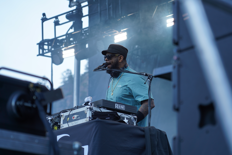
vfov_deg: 13.0
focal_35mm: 105
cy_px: 78
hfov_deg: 19.5
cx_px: 116
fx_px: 677
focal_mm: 105
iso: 125
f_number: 4
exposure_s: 1/125
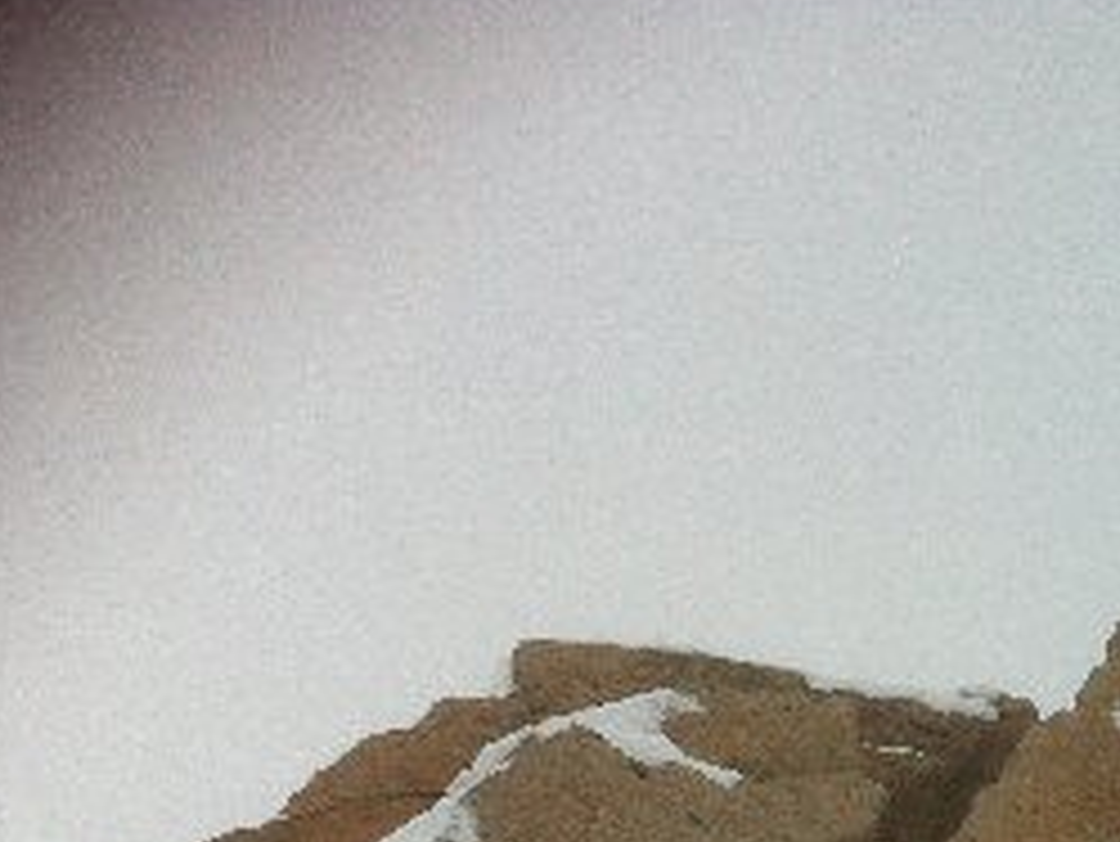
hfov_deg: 19.6
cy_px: 1096
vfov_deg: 14.9
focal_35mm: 95
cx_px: 1277
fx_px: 3075
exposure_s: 1/794
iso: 80
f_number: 2.8
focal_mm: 3.85
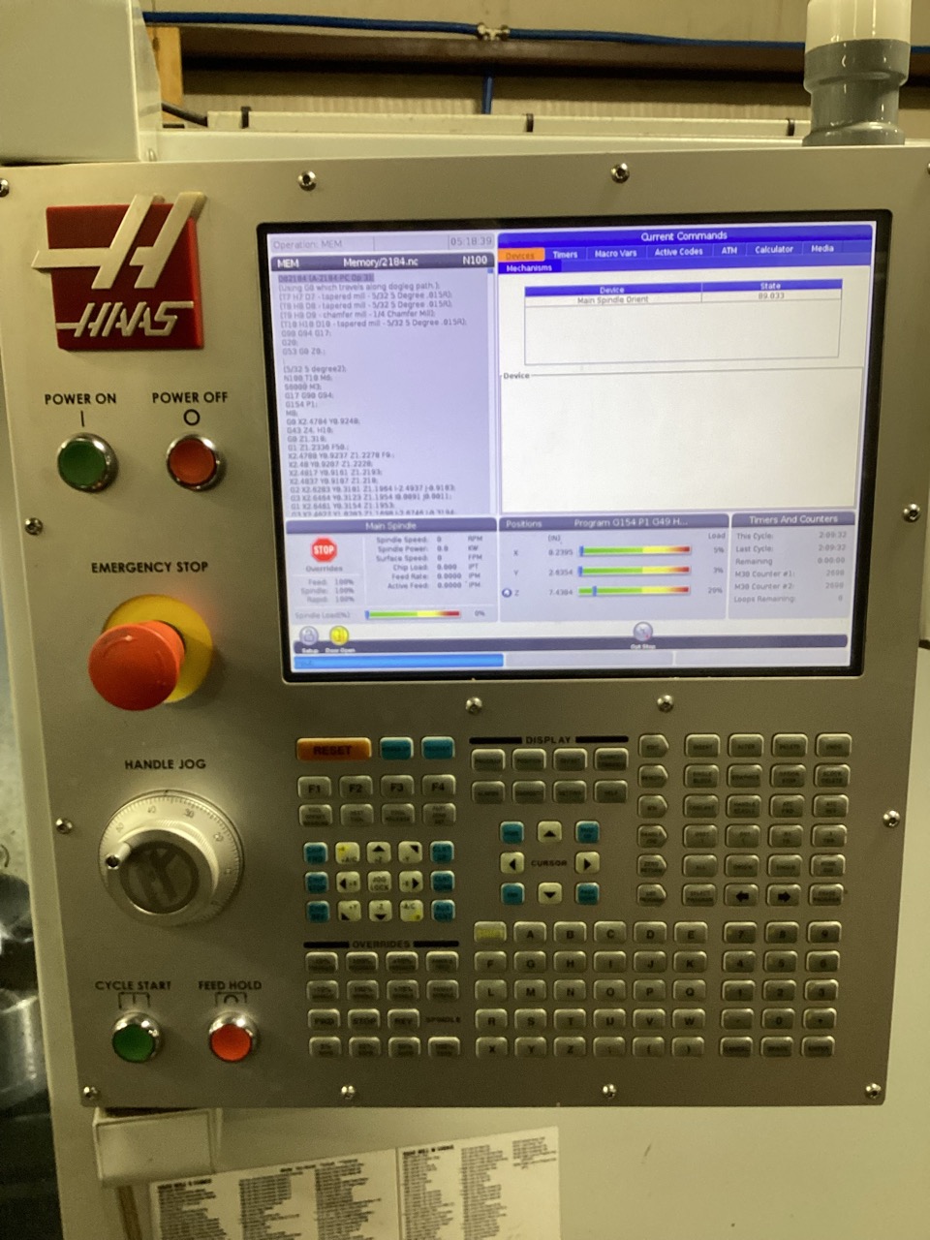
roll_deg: +1.1
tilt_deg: -13.6
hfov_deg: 45.4
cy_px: 620
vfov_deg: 58.4
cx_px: 465
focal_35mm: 31
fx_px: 1110
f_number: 2.4
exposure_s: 1/60
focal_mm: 3.3
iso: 64
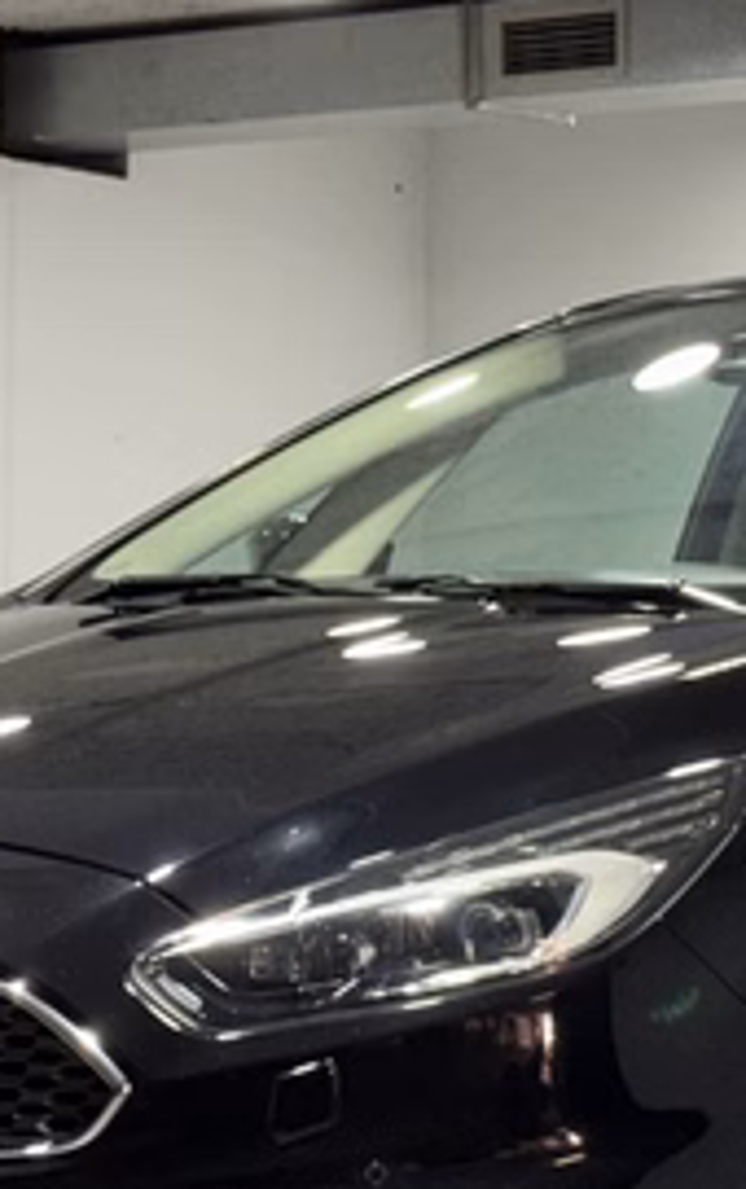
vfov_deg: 17.3
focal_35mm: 120
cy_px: 763
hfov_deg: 10.8
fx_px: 3893
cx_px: 816
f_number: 1.78
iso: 80
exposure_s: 1/50
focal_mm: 6.76
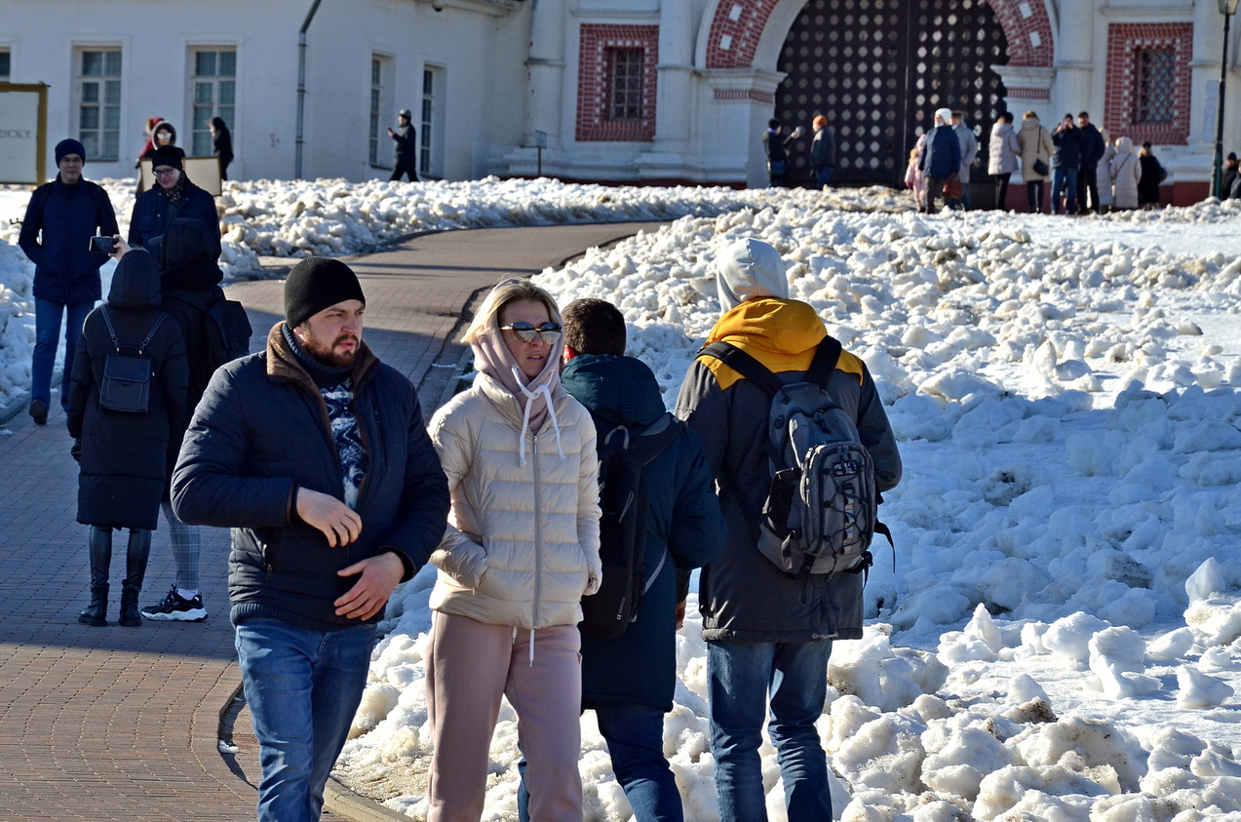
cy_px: 382
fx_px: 7661
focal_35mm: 223
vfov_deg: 6.1
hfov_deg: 9.3
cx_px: 540
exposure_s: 1/800
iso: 200
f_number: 8
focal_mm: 105
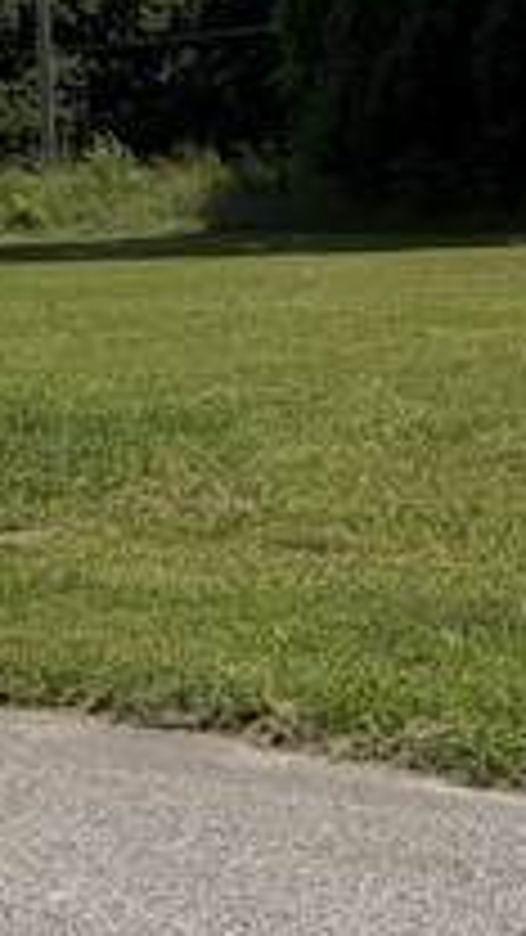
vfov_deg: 16.4
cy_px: 374
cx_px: -283
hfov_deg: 9.0
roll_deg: +1.9
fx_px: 3248
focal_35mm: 131
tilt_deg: -2.8
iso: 64
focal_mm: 5.96
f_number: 1.6
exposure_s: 1/7813
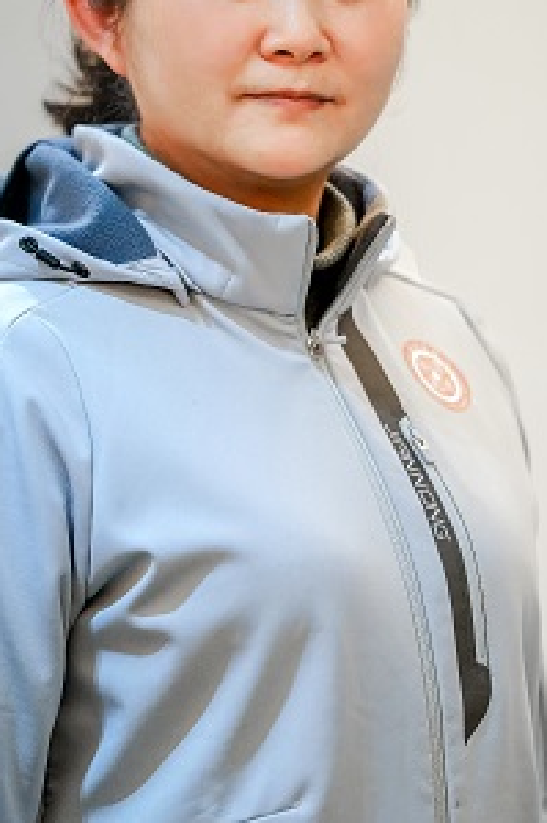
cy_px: 306
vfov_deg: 7.8
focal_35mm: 265
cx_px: 275
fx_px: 6046
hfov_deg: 5.2
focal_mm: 176
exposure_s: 1/160
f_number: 2.8
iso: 2500
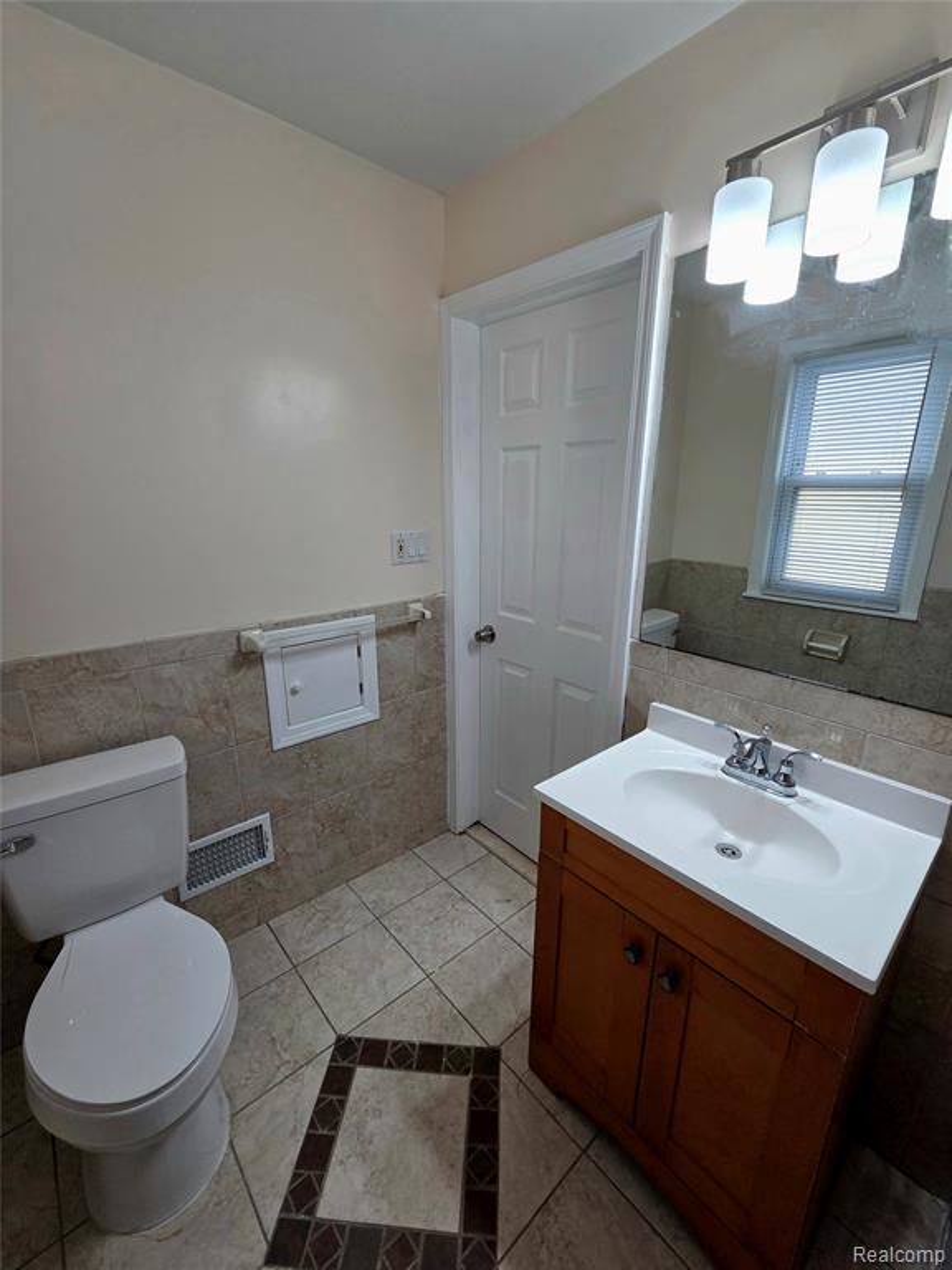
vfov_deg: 106.2
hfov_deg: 89.9
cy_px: 635
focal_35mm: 13
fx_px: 477
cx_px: 476
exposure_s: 1/120
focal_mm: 2.2
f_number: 2.2
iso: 80
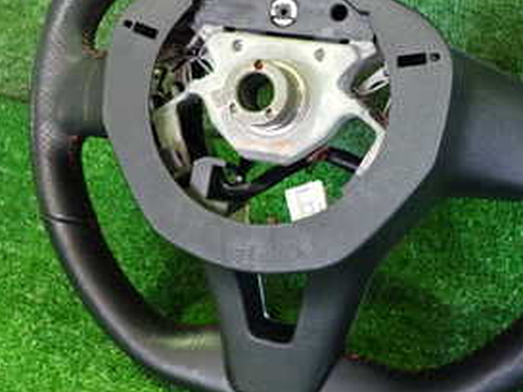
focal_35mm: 55
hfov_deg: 34.9
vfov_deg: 26.3
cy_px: 107
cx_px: 289
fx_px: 831
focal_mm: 4.5
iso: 640
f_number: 2
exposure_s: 1/30
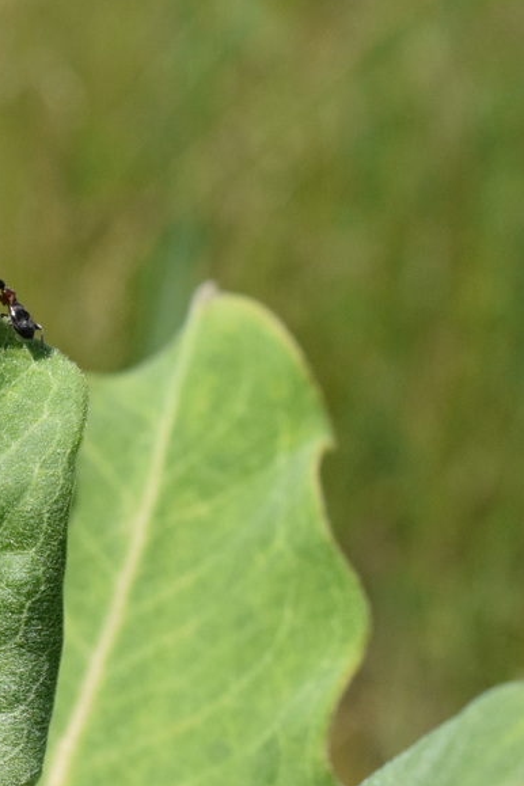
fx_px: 2987
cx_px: 27
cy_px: 419
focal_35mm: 137
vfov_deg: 15.0
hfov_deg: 10.0
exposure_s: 1/2000
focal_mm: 55
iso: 3200
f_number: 20
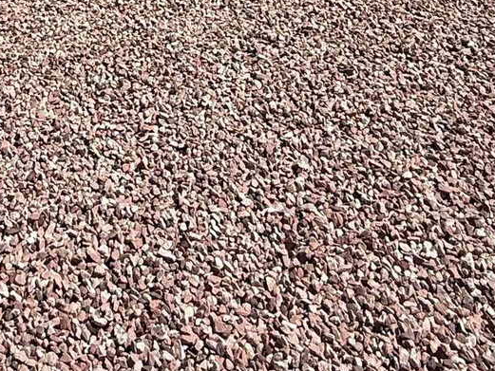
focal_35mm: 55
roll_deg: -0.5
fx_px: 787
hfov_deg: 34.2
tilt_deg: -5.5
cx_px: 124
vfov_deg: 20.4
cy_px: -263
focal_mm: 2.22
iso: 50
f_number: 2.2
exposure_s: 1/3125
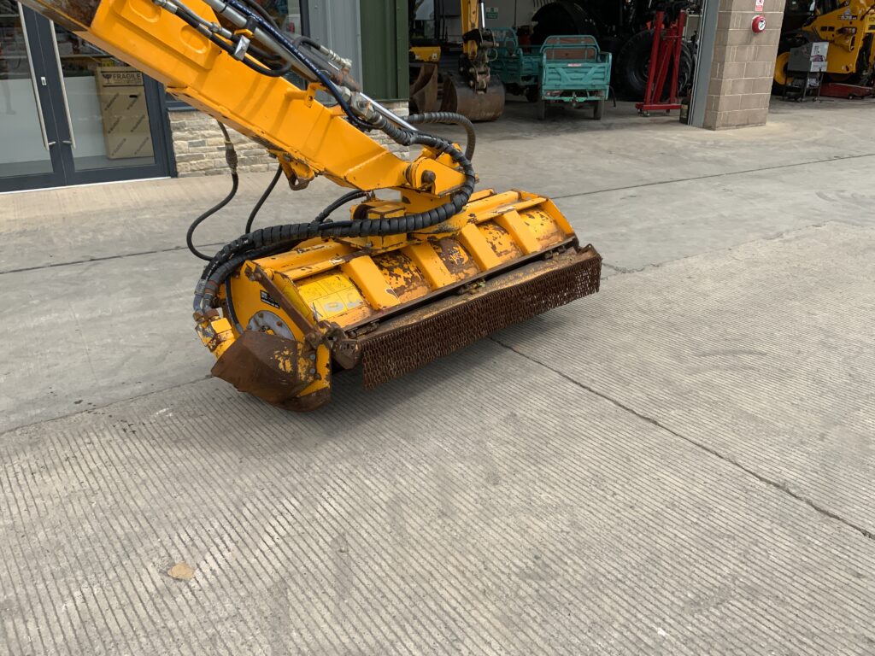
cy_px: 328
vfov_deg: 48.2
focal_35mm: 29
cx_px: 438
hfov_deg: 61.7
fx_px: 733
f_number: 1.8
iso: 16
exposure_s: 1/1279
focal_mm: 3
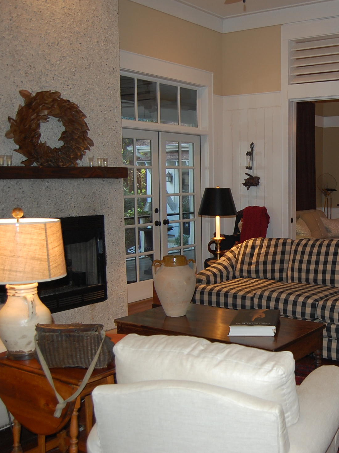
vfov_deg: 46.8
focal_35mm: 40
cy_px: 223
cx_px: 304
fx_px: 522
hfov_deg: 34.0
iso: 400
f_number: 3.5
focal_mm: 18
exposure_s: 1/60
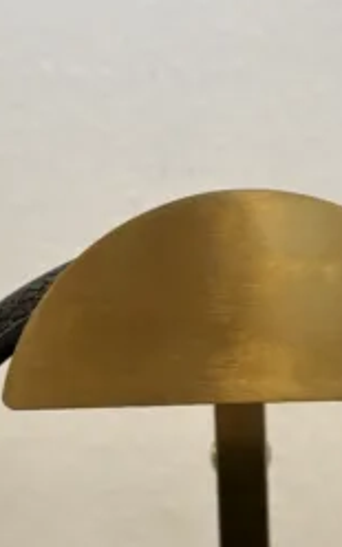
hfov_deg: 11.4
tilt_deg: -3.9
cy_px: 335
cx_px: 296
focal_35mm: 114
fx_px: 1700
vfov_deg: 18.3
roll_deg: +2.6
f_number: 1.6
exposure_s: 1/100
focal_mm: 5.96
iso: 50
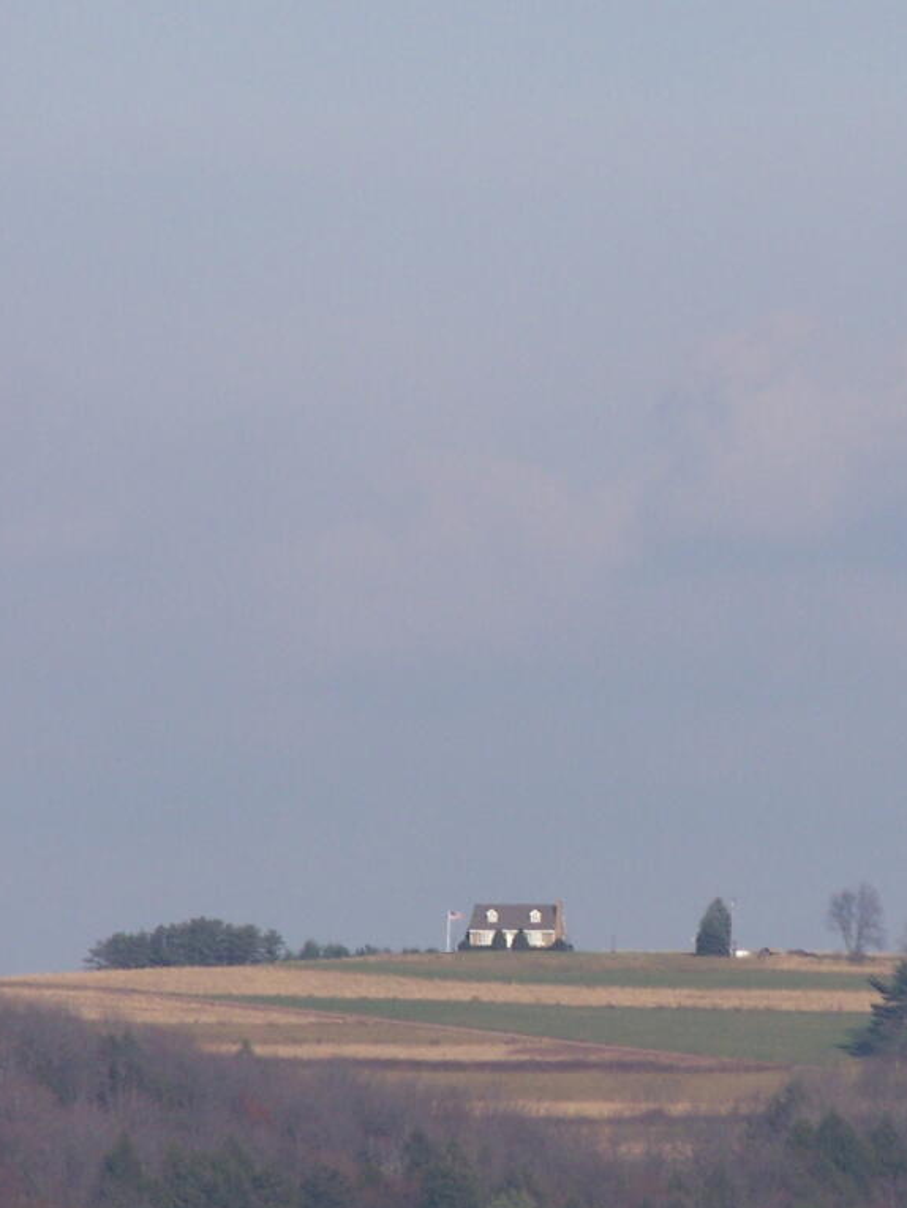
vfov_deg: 2.9
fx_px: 23680
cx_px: 643
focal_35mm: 678
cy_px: 951
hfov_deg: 2.2
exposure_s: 1/800
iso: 100
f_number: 5
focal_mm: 63
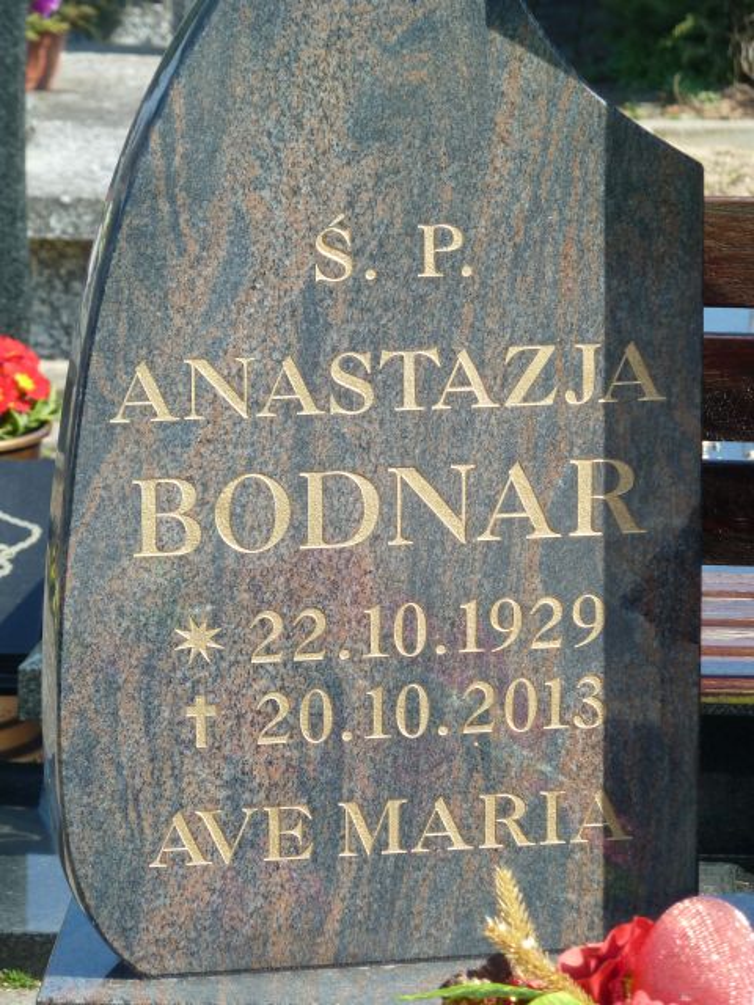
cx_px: 377
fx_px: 5692
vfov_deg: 10.1
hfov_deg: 7.6
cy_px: 502
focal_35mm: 196
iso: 80
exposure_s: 1/160
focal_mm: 32.1
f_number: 4.5
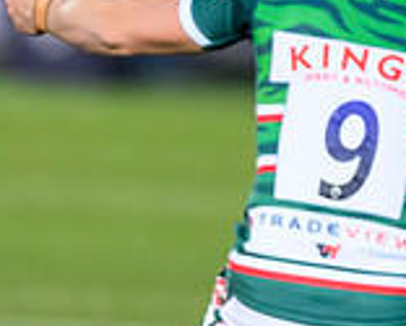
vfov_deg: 0.9
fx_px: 21763
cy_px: 412
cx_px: -134
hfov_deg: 1.1
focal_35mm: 1810
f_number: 2.8
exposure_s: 1/1600
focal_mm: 400
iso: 6400
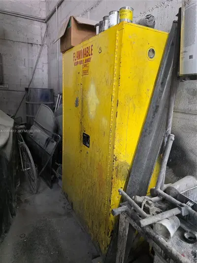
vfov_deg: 73.9
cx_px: 98
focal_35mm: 23
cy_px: 132
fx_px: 174
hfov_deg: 58.9
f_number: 1.7
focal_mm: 6.3
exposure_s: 1/120
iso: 1250
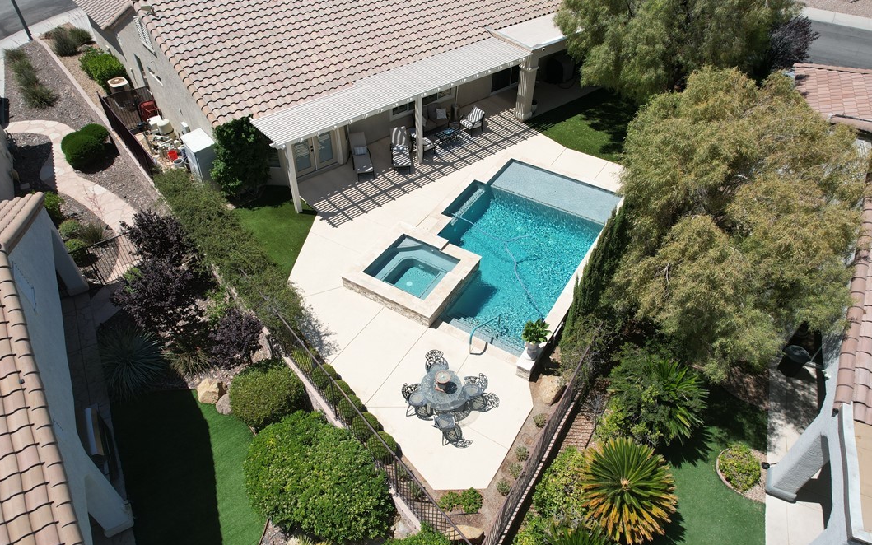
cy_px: 272
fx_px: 547
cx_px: 430
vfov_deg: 53.0
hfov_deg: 77.1
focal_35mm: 23
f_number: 2.8
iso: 100
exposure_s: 1/2500
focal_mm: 8.38
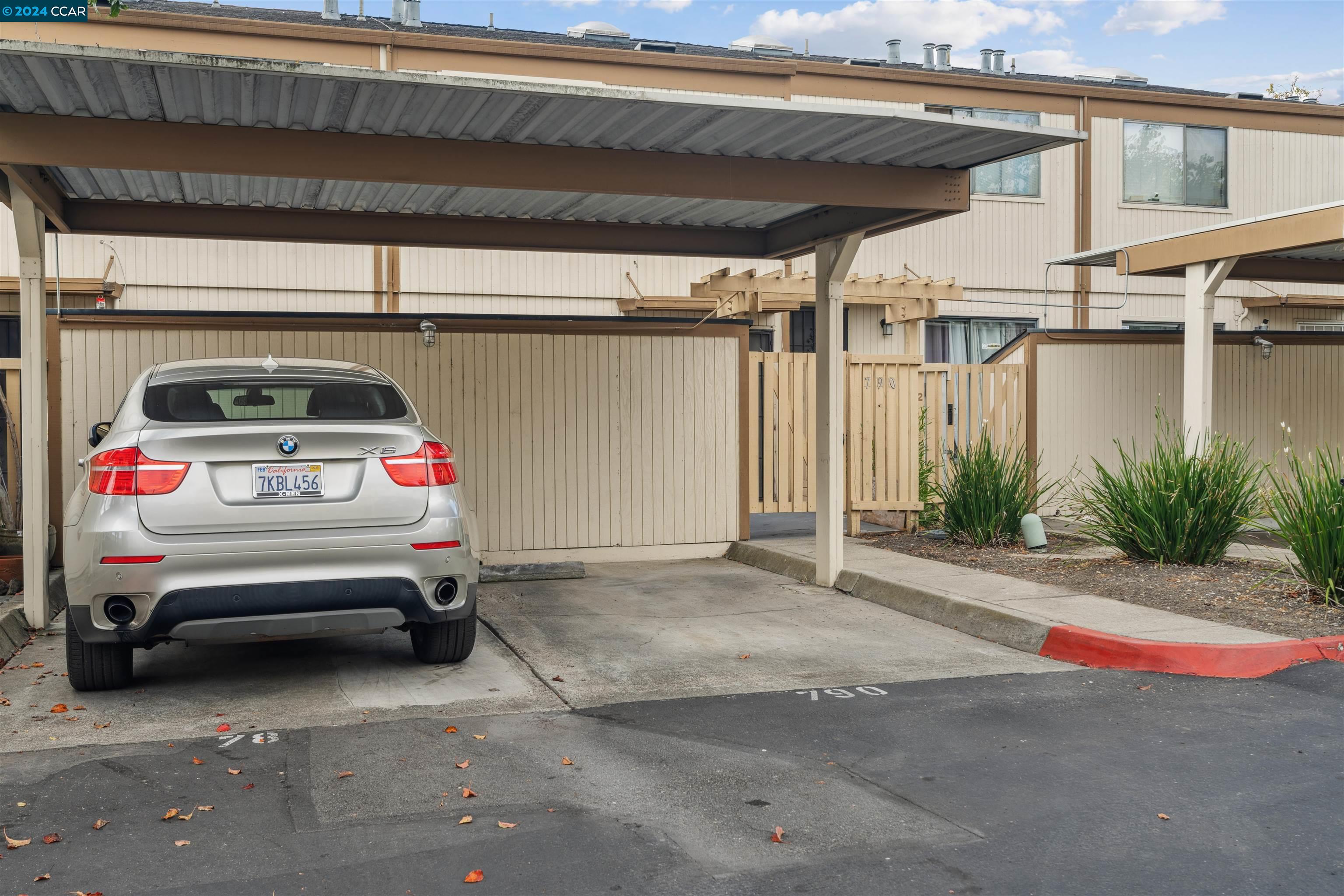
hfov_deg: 55.8
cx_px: 672
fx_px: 1269
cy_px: 448
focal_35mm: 34
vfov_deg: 38.9
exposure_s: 1/25
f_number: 8
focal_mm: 34
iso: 100
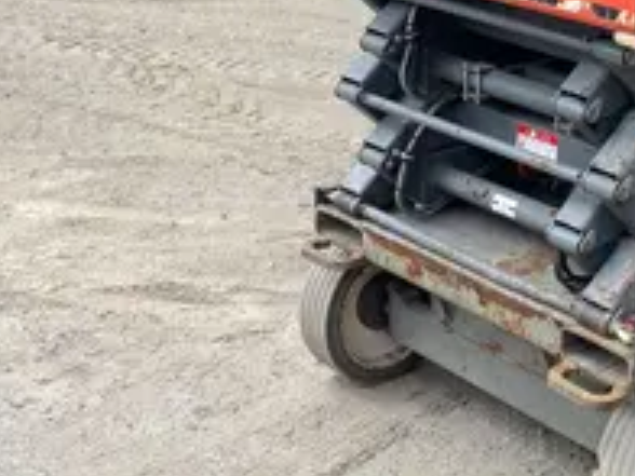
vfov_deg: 19.4
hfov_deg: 25.3
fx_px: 1339
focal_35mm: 73
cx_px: 645
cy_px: -31
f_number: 1.8
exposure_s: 1/1464
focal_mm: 4.25
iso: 32
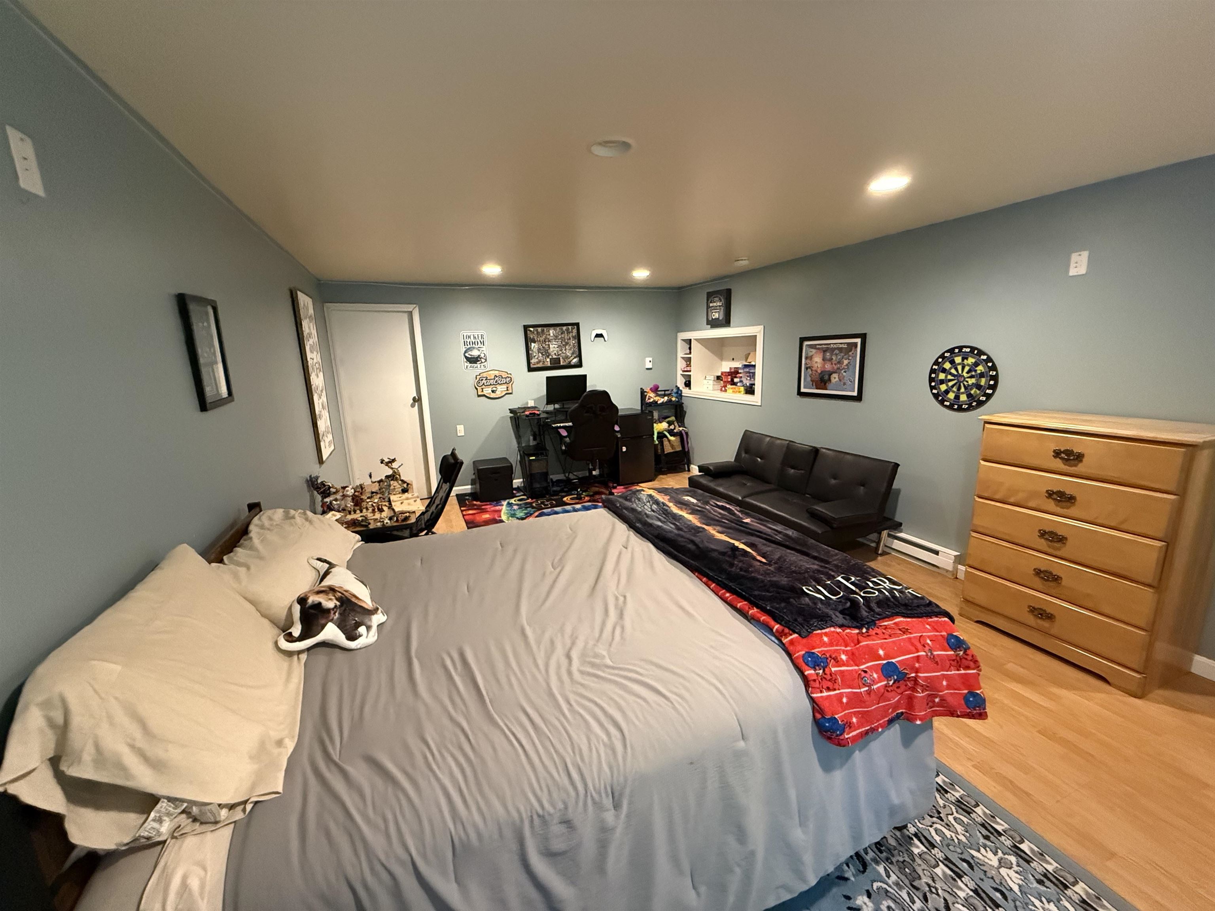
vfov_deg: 85.7
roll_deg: +1.4
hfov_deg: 102.1
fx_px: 491
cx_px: 608
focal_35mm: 14
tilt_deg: -11.3
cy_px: 456
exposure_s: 1/60
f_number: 2.2
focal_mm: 2.22
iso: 1000
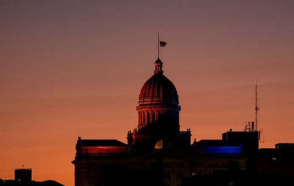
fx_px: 2276
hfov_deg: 7.4
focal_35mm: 283
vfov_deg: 4.7
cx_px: 178
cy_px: 80
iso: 640
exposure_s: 1/50
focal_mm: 100
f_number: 4
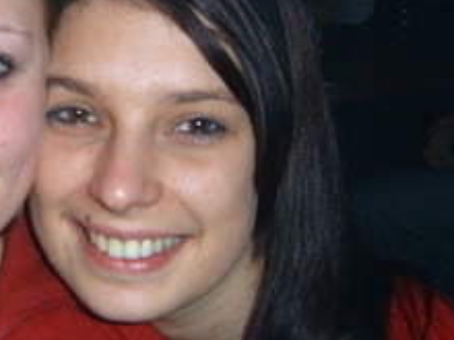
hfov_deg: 25.1
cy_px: 80
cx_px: 35
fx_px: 984
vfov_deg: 19.5
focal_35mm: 75
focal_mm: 5.8
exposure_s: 1/30
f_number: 2.8
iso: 100
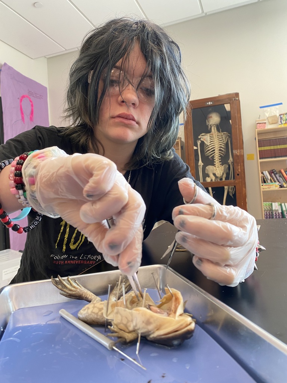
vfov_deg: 67.3
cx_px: 144
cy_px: 192
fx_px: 287
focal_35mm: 26
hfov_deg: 53.1
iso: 125
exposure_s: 1/60
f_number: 1.8
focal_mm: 4.25
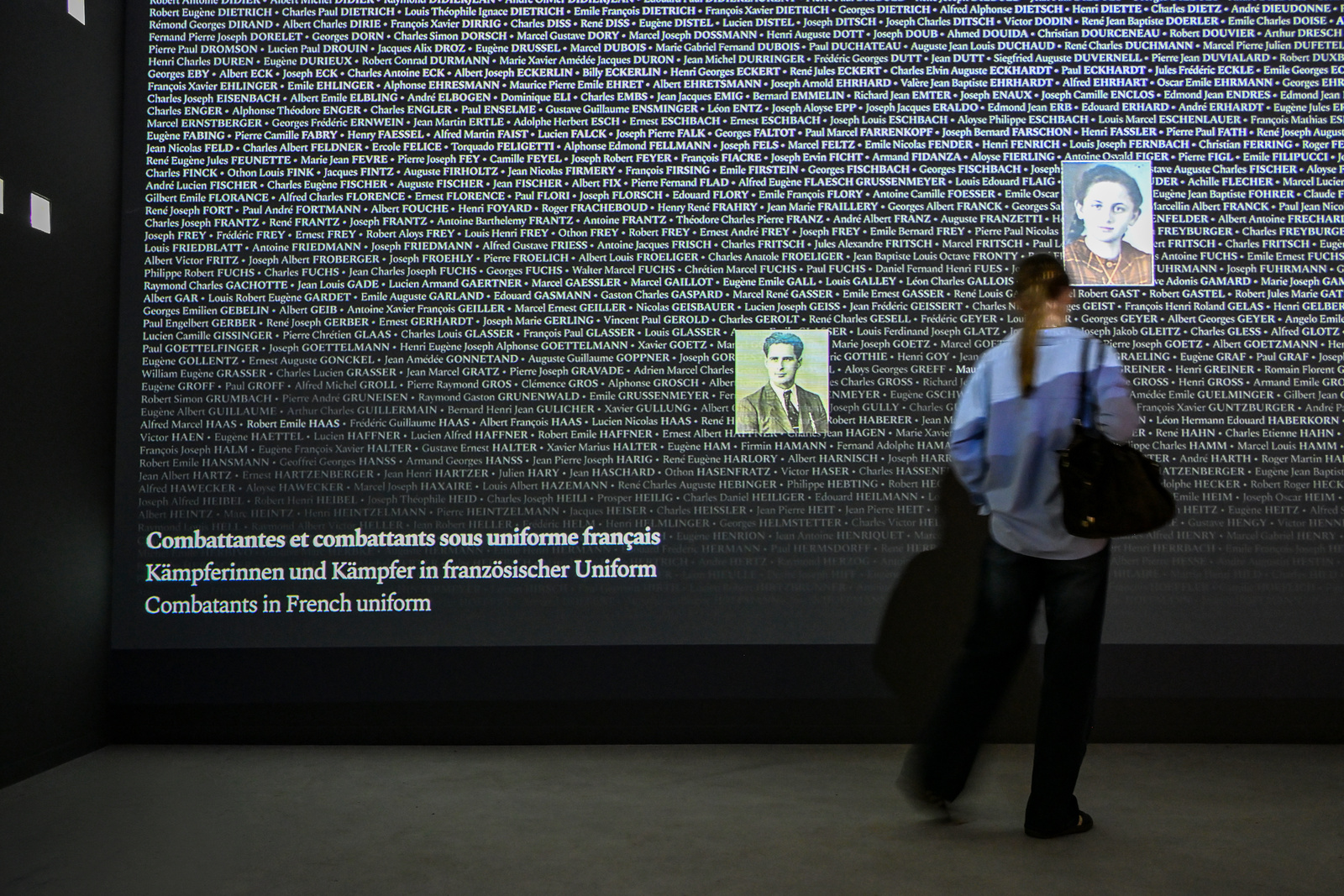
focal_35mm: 30
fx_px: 1139
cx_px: 672
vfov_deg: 43.0
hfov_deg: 61.1
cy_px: 448
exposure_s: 1/5
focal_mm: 30.5
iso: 3200
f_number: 4
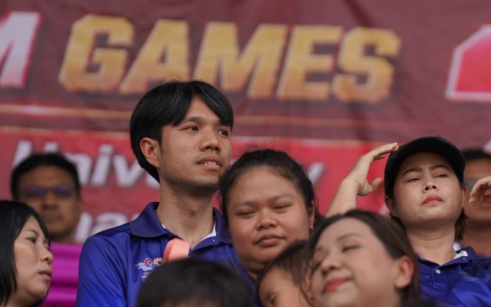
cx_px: 562
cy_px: 246
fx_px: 7401
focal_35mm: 553
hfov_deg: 3.8
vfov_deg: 2.4
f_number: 2.8
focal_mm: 200
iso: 500
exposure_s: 1/2500
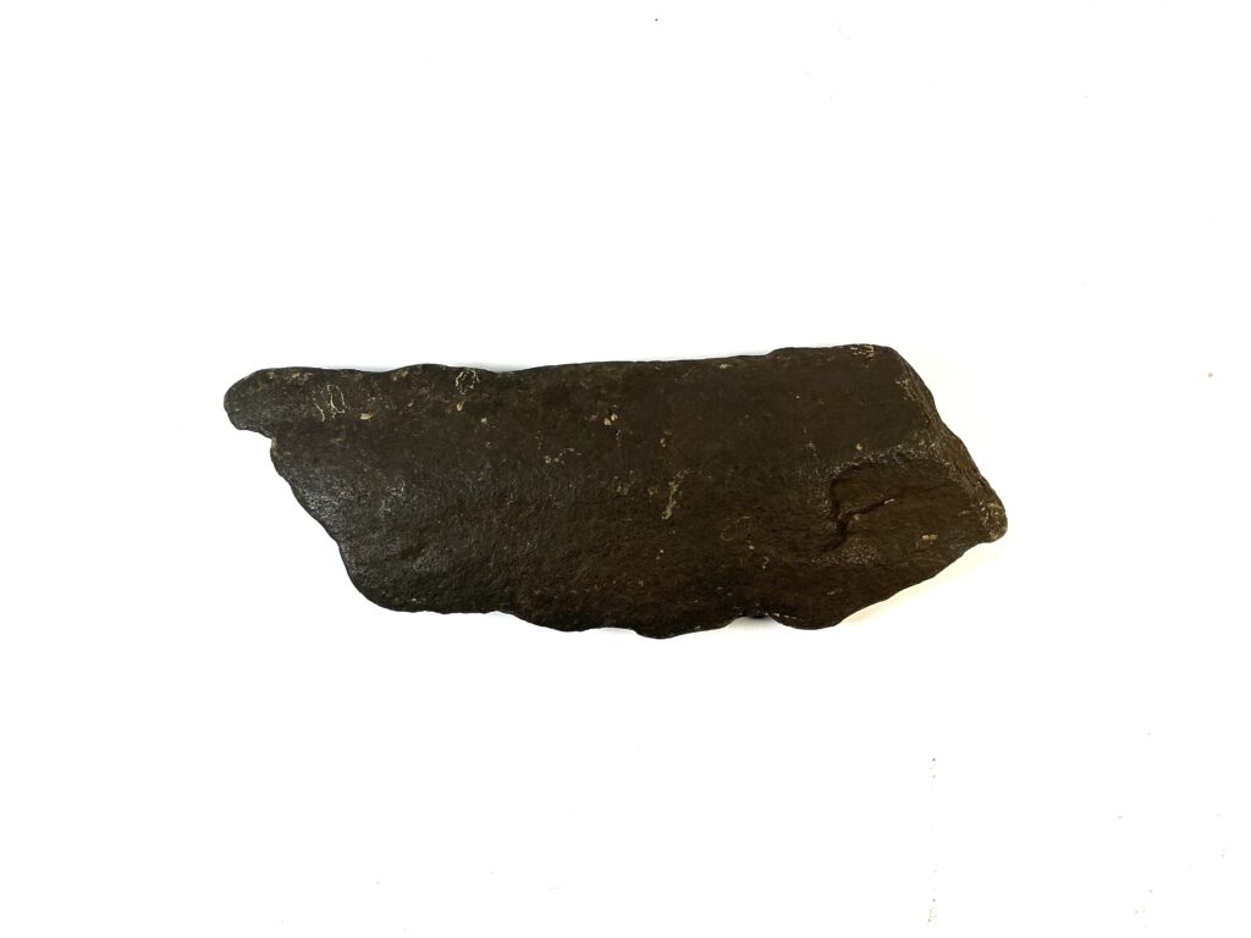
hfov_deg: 61.7
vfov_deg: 48.2
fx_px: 1048
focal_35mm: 29
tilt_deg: -84.3
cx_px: 626
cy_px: 469
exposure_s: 1/120
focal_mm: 3
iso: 16
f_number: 1.8
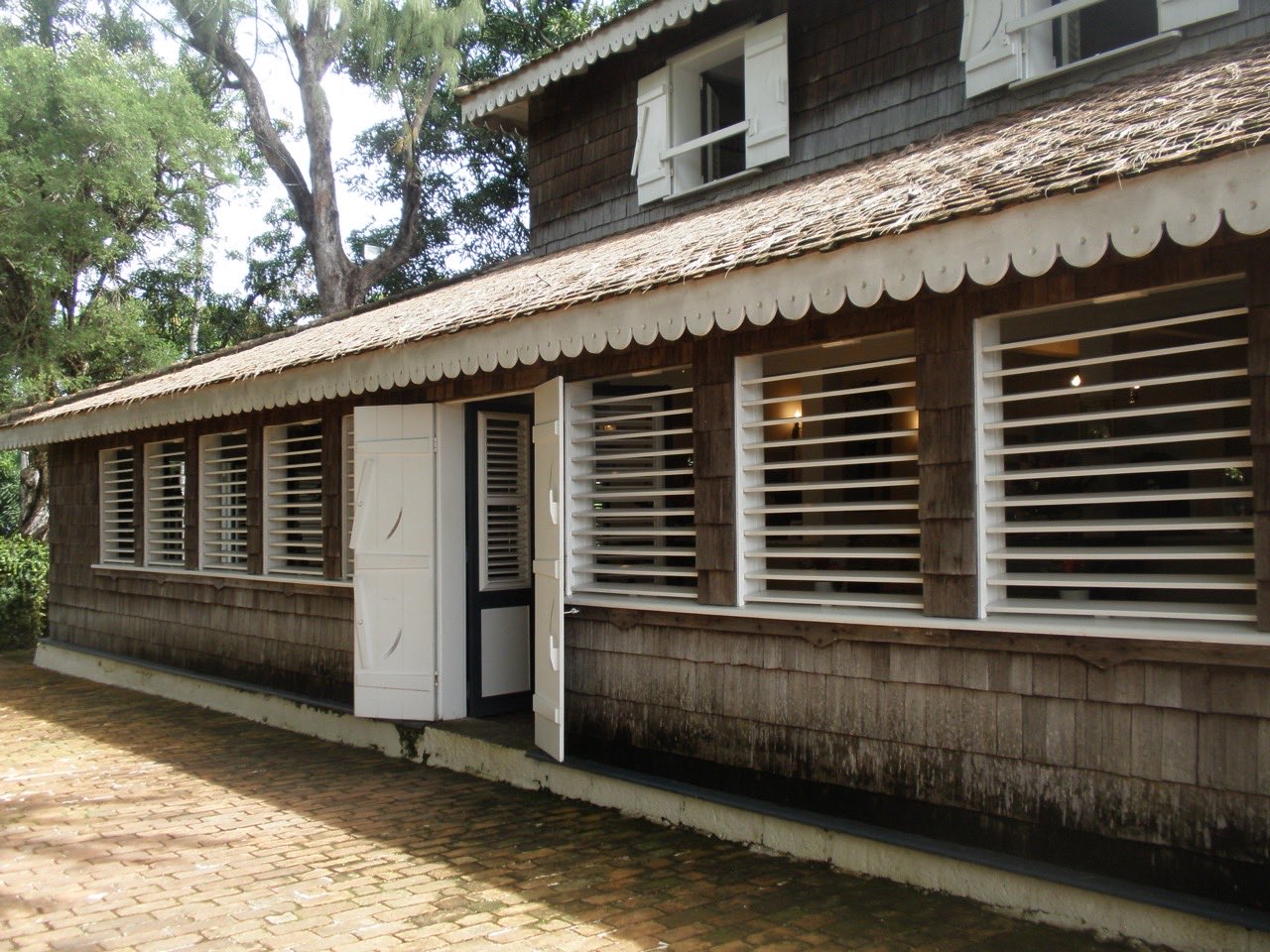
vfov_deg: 38.7
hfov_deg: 50.1
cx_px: 635
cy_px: 476
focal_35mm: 37
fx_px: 1357
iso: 64
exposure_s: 1/160
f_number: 3.5
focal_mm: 6.6
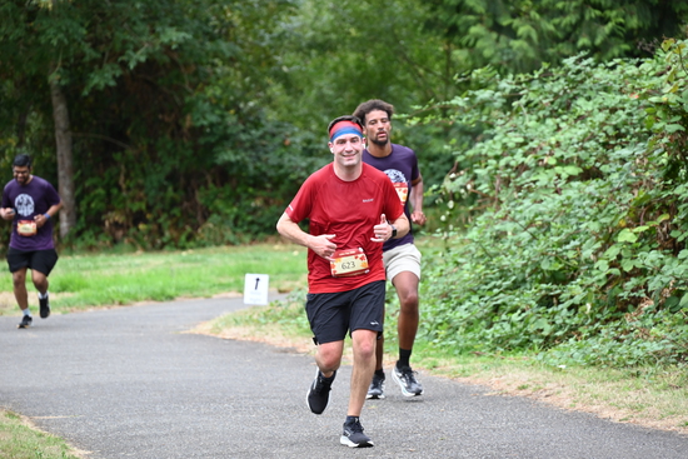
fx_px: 3823
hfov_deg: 10.3
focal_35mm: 200
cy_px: 230
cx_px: 344
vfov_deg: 6.9
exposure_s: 1/250
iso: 640
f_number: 6.3
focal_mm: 200
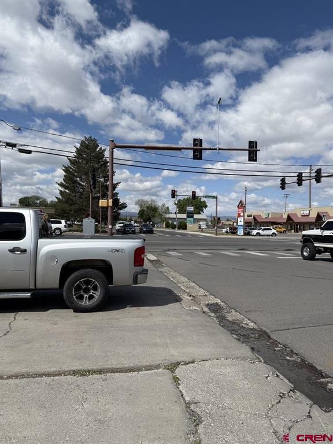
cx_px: 166
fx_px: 308
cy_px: 222
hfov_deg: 56.8
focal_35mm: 24
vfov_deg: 71.6
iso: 80
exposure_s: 1/8130
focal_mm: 6.76
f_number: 1.78
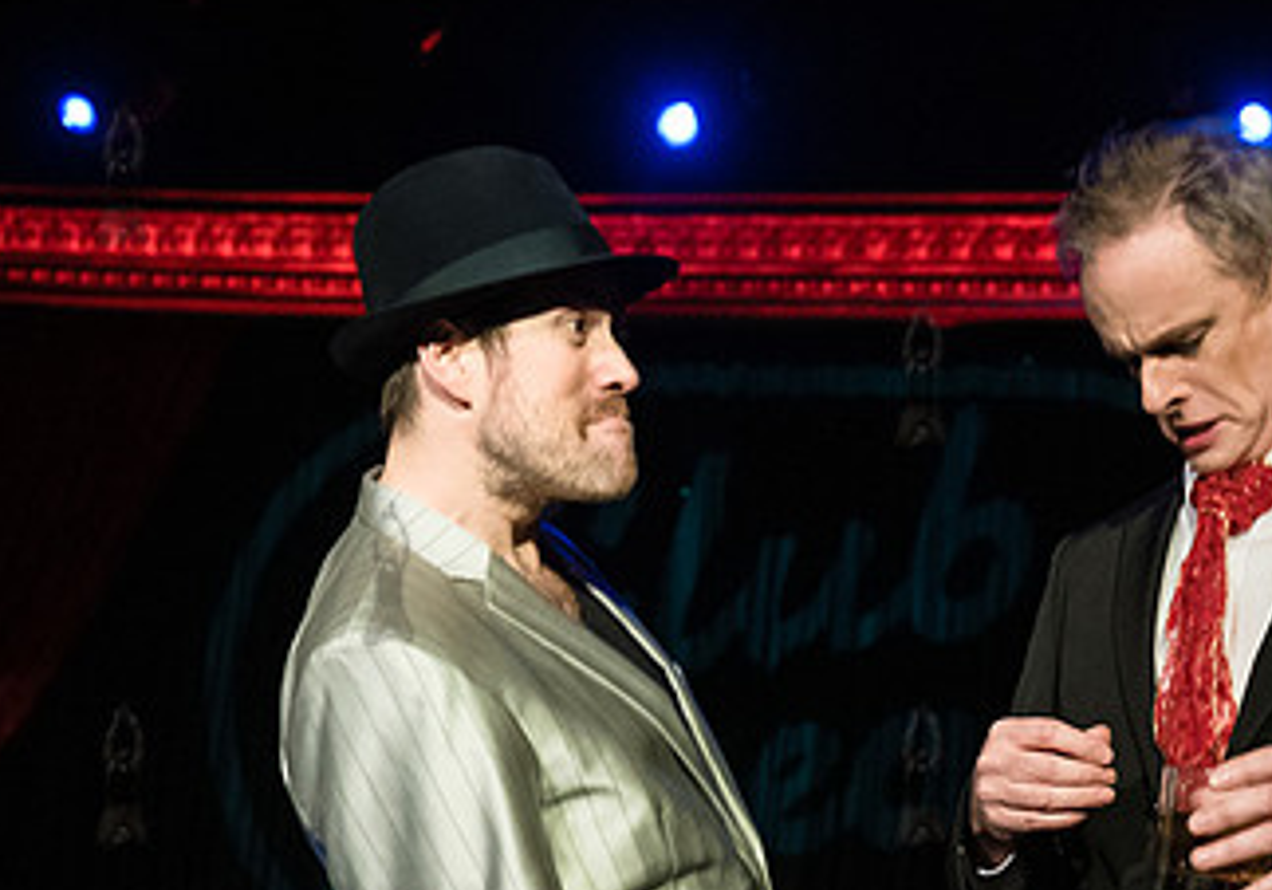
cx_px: 865
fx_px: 2583
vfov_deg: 19.1
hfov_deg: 27.5
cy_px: 860
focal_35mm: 72
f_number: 3.2
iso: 4000
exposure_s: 1/320
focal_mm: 35
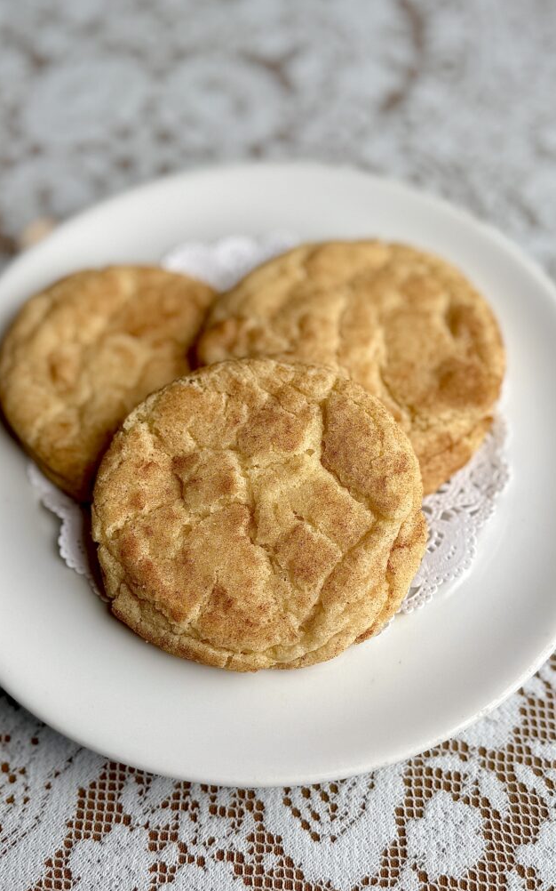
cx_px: 266
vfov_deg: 70.4
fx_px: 631
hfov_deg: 47.6
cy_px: 452
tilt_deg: -63.5
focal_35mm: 26
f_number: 1.78
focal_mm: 6.76
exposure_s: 1/805
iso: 80
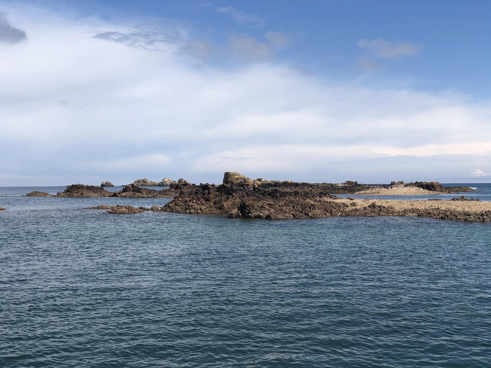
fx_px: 738
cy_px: 184
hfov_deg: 36.8
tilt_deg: -0.4
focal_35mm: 52
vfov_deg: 28.0
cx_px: 246
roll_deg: +1.1
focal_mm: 6
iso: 16
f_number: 2.4
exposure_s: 1/1946
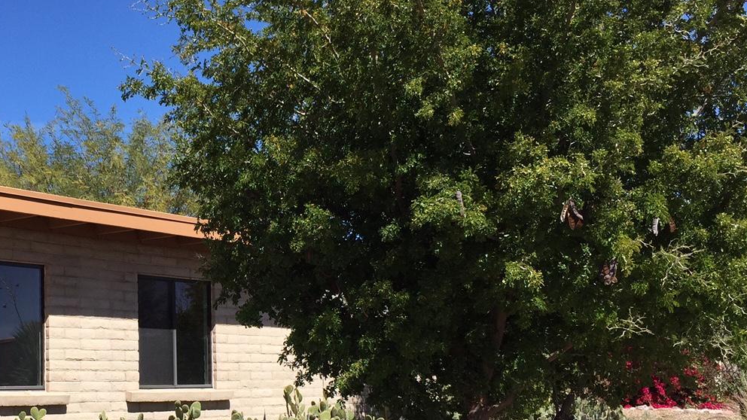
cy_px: 316
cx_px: 151
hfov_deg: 38.4
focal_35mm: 52
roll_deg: +0.7
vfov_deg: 22.8
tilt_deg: +5.5
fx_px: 1030
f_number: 2.2
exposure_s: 1/2083
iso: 32
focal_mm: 4.15
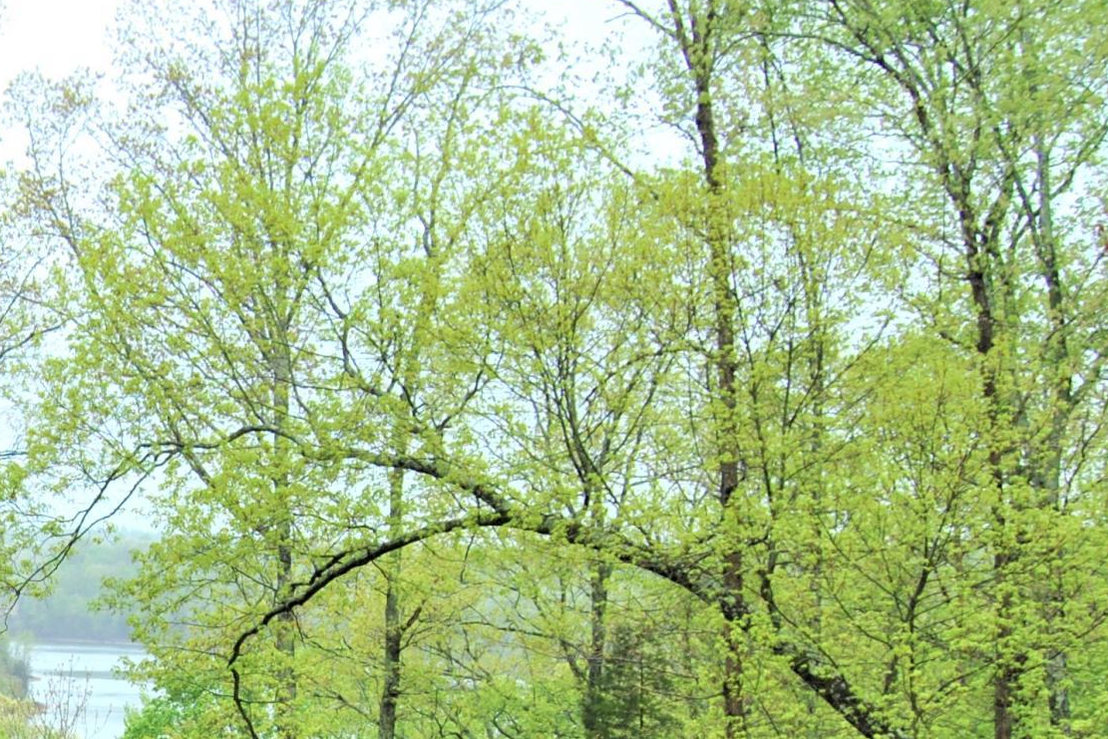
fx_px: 2247
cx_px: -159
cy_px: 783
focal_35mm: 73
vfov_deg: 18.1
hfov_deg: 25.4
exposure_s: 1/200
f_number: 5
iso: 100
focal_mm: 18
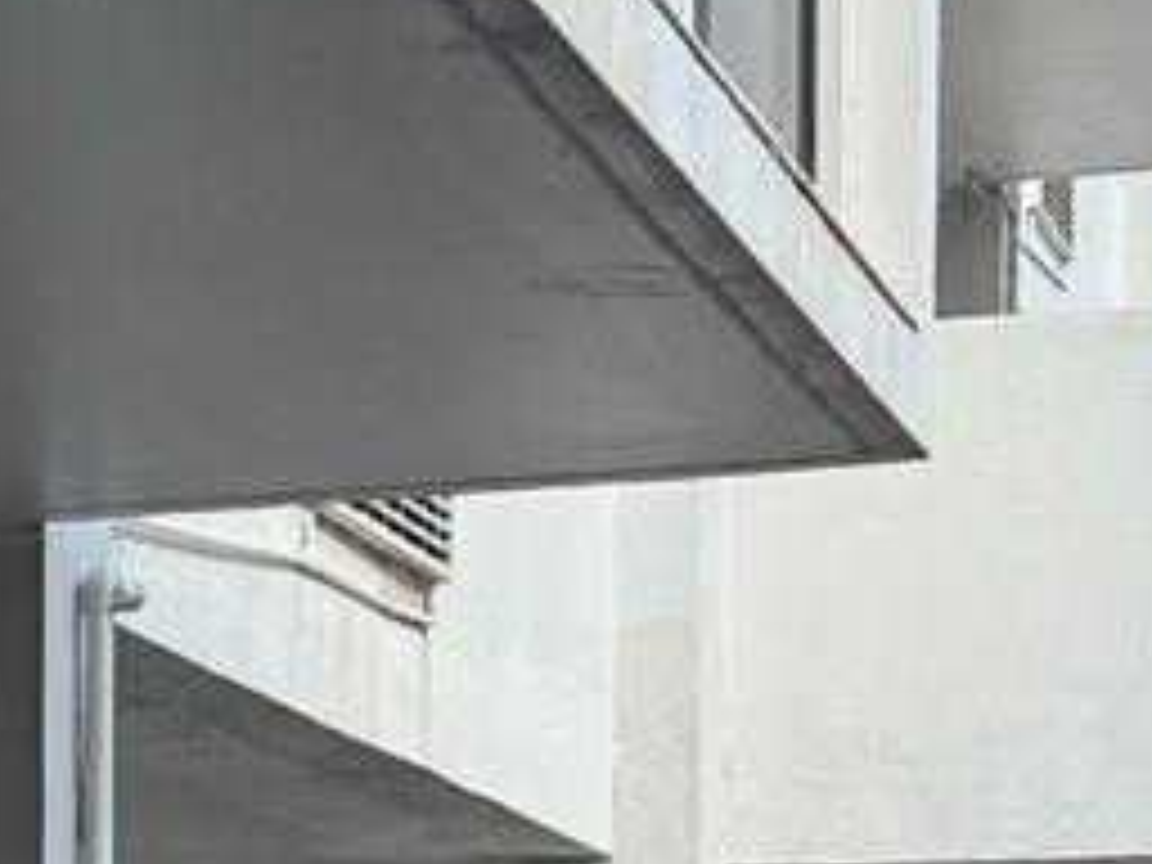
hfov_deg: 13.0
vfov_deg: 9.3
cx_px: 36
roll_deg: -0.1
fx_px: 4992
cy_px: 1701
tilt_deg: -3.7
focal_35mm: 150
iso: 100
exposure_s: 1/2110
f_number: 1.78
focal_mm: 6.76
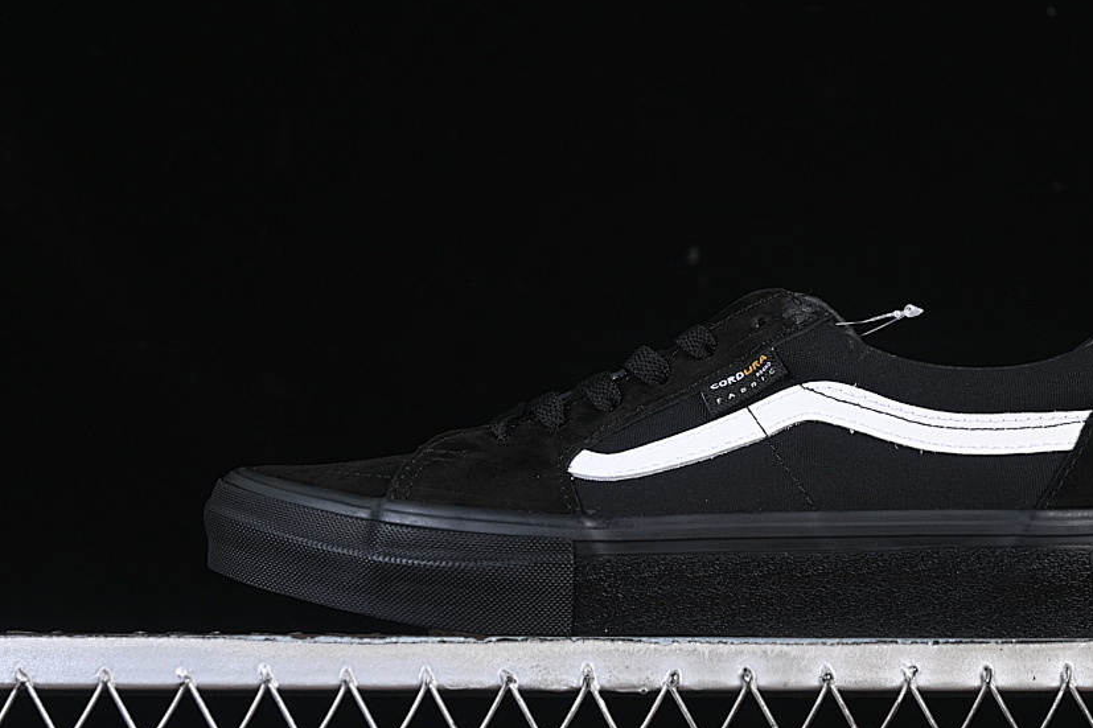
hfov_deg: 20.8
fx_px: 2975
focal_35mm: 98
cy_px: 341
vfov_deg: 14.0
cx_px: 703
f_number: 6.3
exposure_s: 1/50
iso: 160
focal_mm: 50
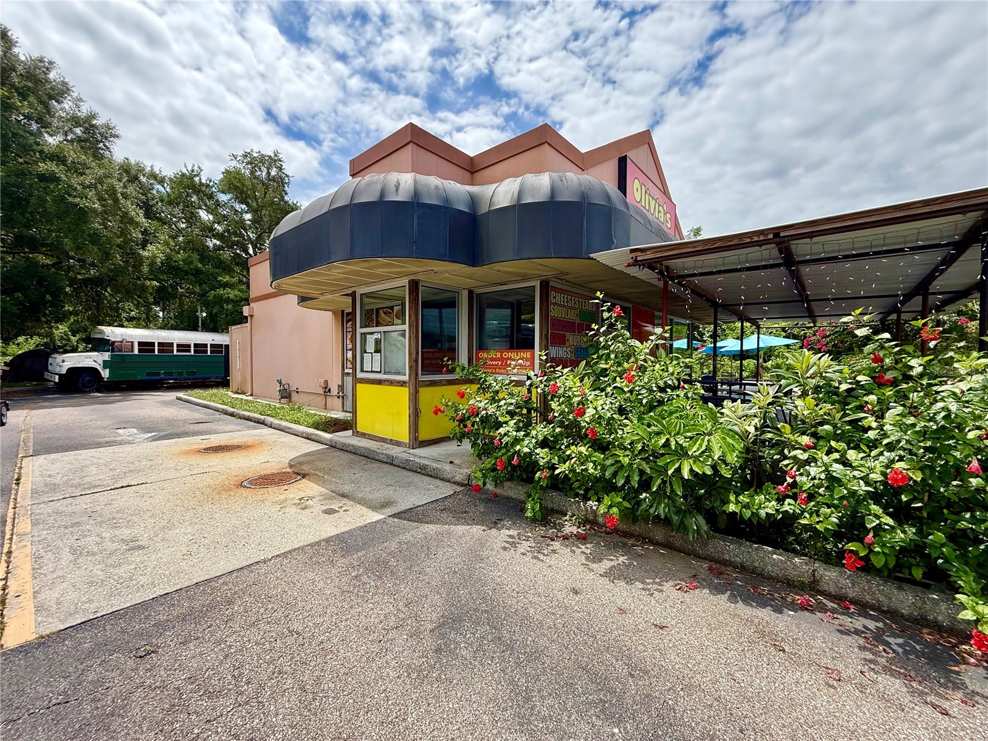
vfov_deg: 85.7
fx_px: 400
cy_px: 370
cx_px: 494
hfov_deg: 102.1
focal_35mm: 14
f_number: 2.2
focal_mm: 2.22
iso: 64
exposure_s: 1/1211
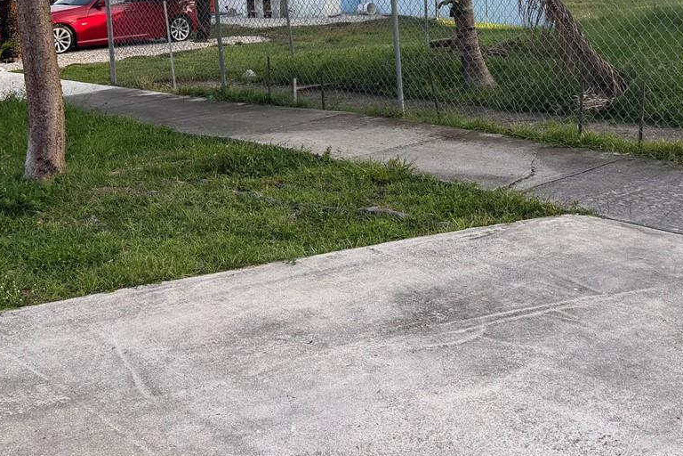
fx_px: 986
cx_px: 374
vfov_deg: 25.1
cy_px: 39
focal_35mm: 52
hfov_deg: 38.2
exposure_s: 1/967
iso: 100
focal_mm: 6.76
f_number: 1.78
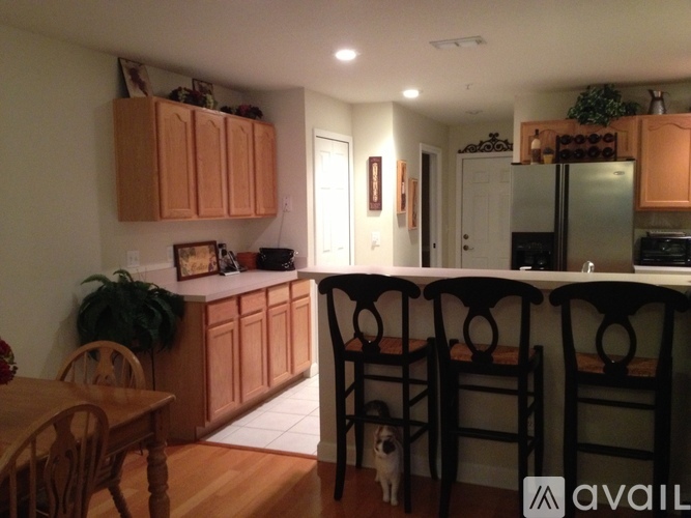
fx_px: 699
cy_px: 259
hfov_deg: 52.6
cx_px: 346
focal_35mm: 35
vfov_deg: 40.7
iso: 400
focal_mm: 4.28
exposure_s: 1/20
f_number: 2.4
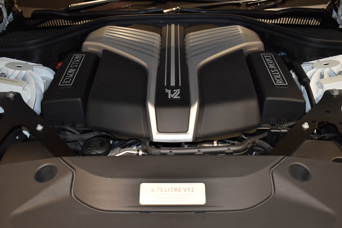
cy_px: 114
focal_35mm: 38
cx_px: 171
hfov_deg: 51.3
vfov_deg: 35.5
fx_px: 356
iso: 400
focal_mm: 25
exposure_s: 1/60
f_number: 5
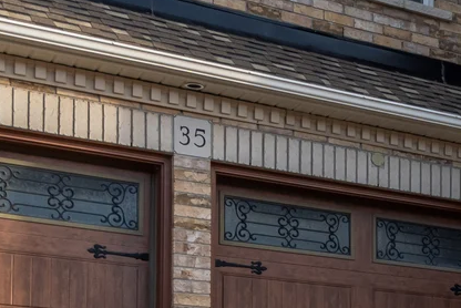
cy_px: 471
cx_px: 644
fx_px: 1064
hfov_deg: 21.4
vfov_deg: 15.2
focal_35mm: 83
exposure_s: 1/60
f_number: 11
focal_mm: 12
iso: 125
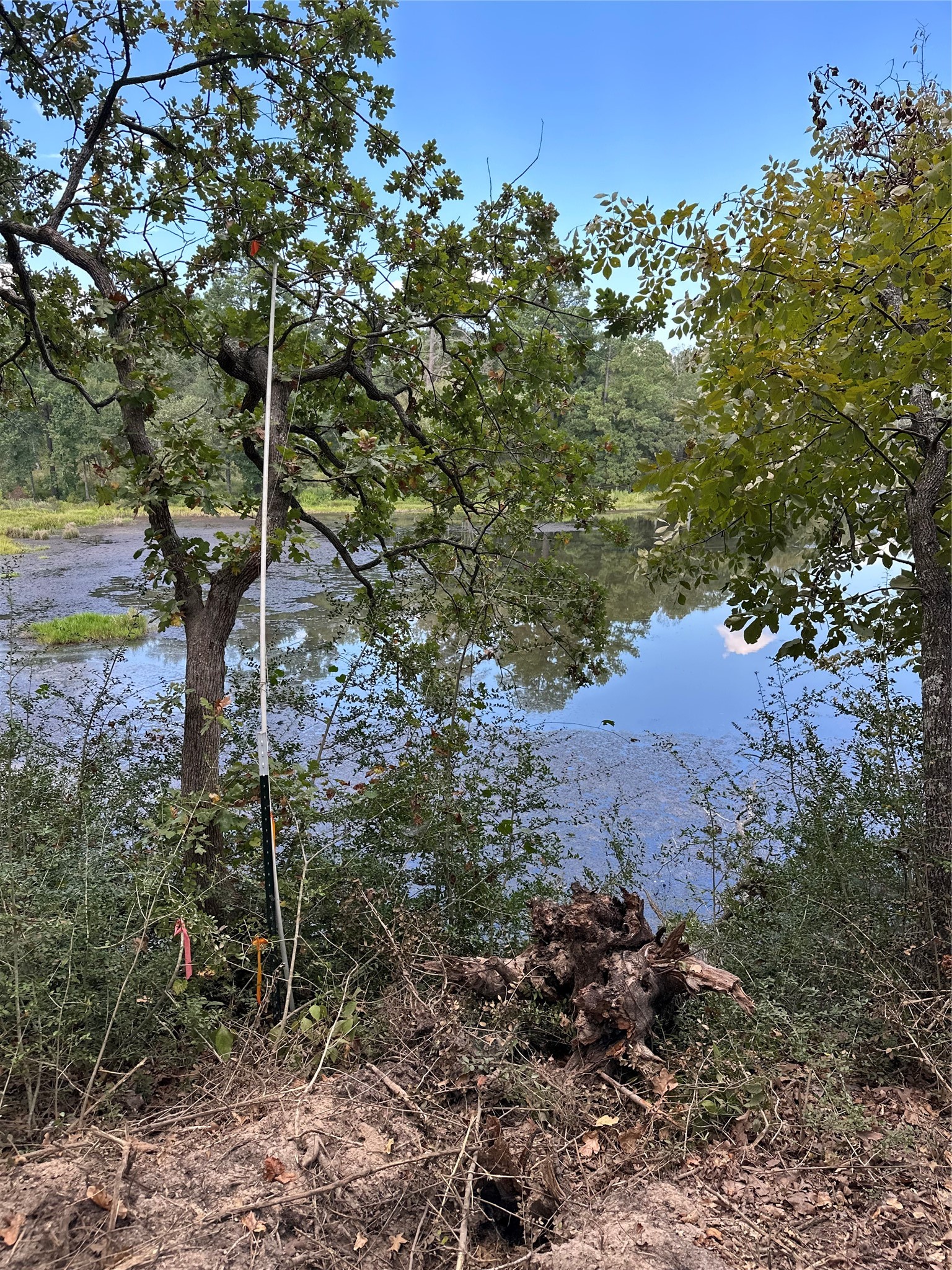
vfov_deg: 71.6
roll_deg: -0.6
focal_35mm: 24
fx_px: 880
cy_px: 635
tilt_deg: -12.9
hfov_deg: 56.8
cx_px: 476
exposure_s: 1/549
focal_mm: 6.86
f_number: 1.78
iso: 80
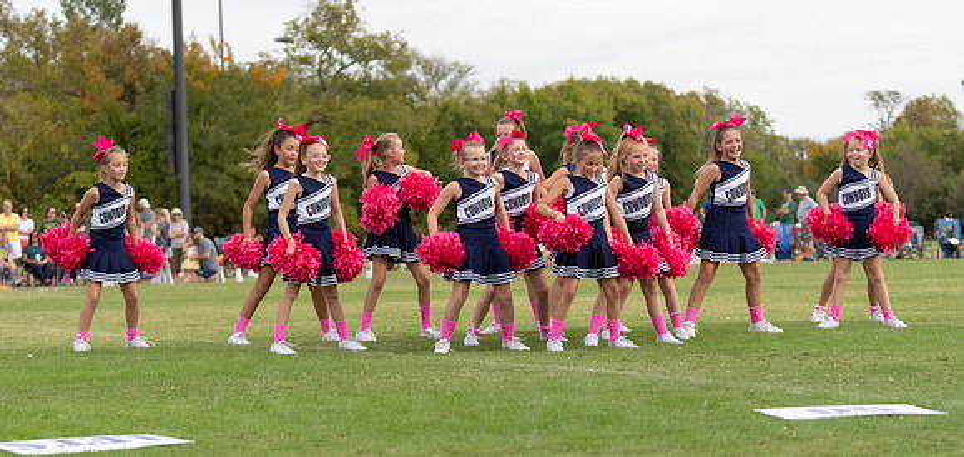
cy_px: 276
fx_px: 2463
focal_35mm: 100
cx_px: 473
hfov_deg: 22.1
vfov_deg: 10.6
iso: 160
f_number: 2.8
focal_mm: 72
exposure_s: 1/1250
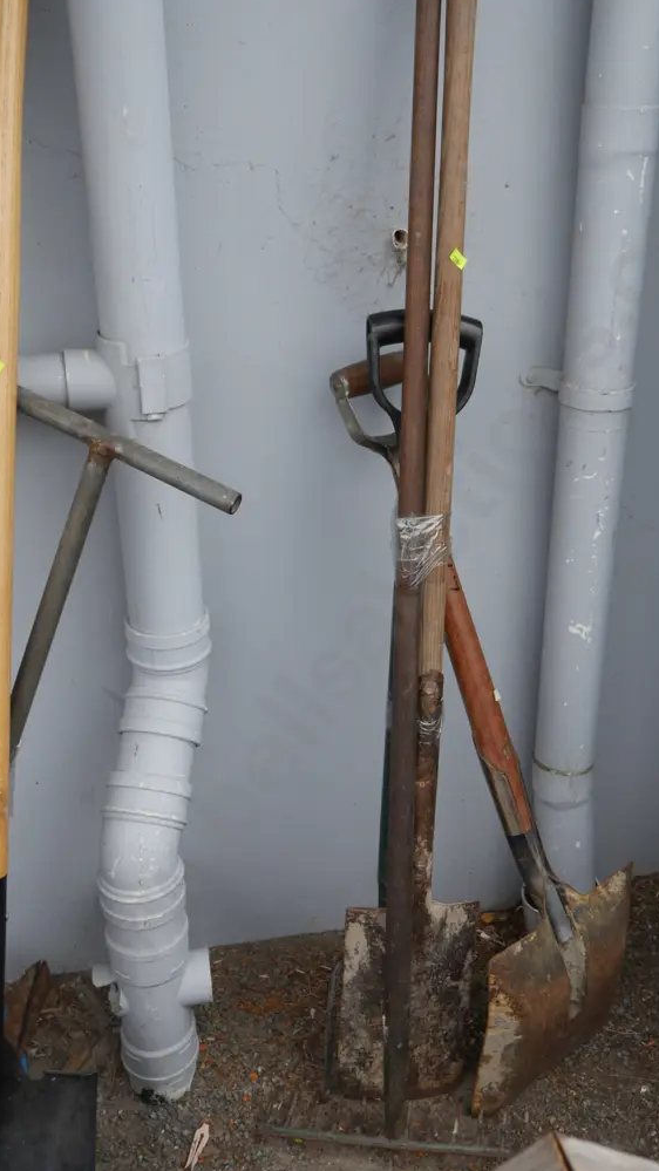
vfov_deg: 52.8
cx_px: 411
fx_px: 1180
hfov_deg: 31.1
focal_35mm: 38
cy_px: 576
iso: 200
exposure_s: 1/200
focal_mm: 17
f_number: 4.5
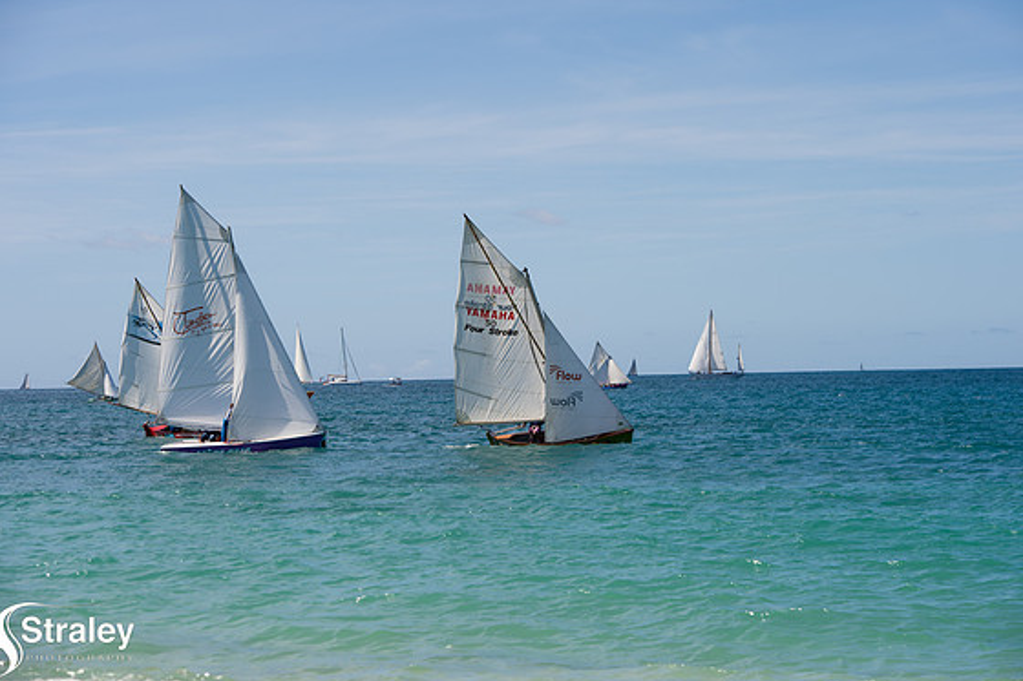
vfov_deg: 11.8
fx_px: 3295
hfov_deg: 17.6
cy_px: 332
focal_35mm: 116
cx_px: 501
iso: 100
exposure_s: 1/500
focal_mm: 112
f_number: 8
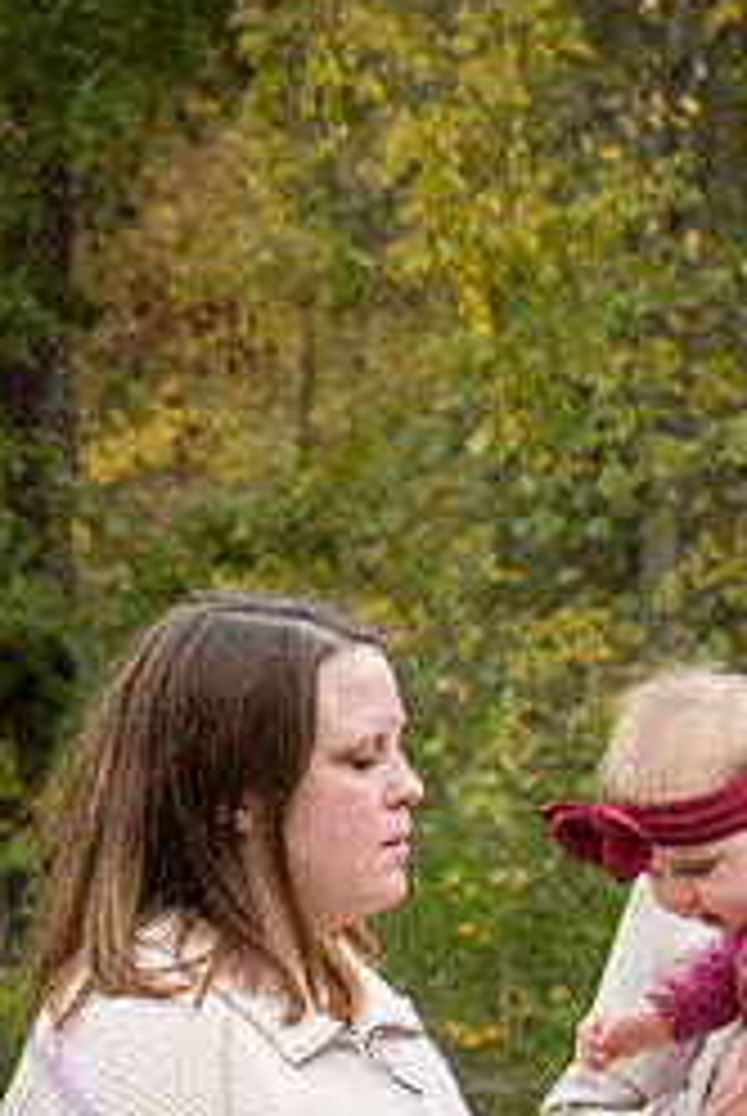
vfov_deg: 13.2
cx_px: 558
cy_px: 990
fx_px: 4780
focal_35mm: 154
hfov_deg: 8.9
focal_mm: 85
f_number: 9
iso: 800
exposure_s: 1/400
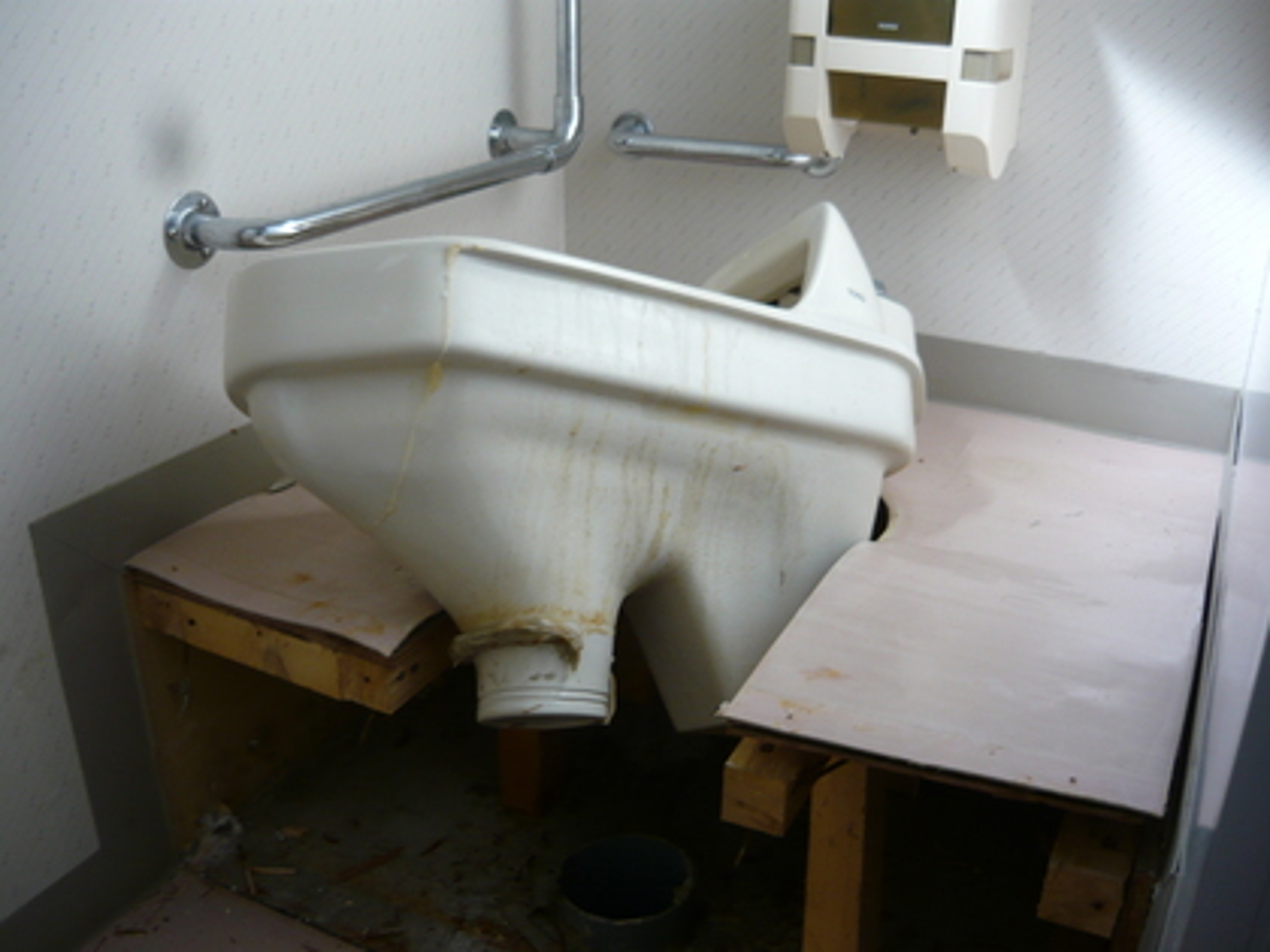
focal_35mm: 33
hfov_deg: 55.4
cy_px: 476
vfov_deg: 42.9
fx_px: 1211
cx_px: 635
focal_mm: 5.5
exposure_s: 1/50
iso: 100
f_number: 2.8
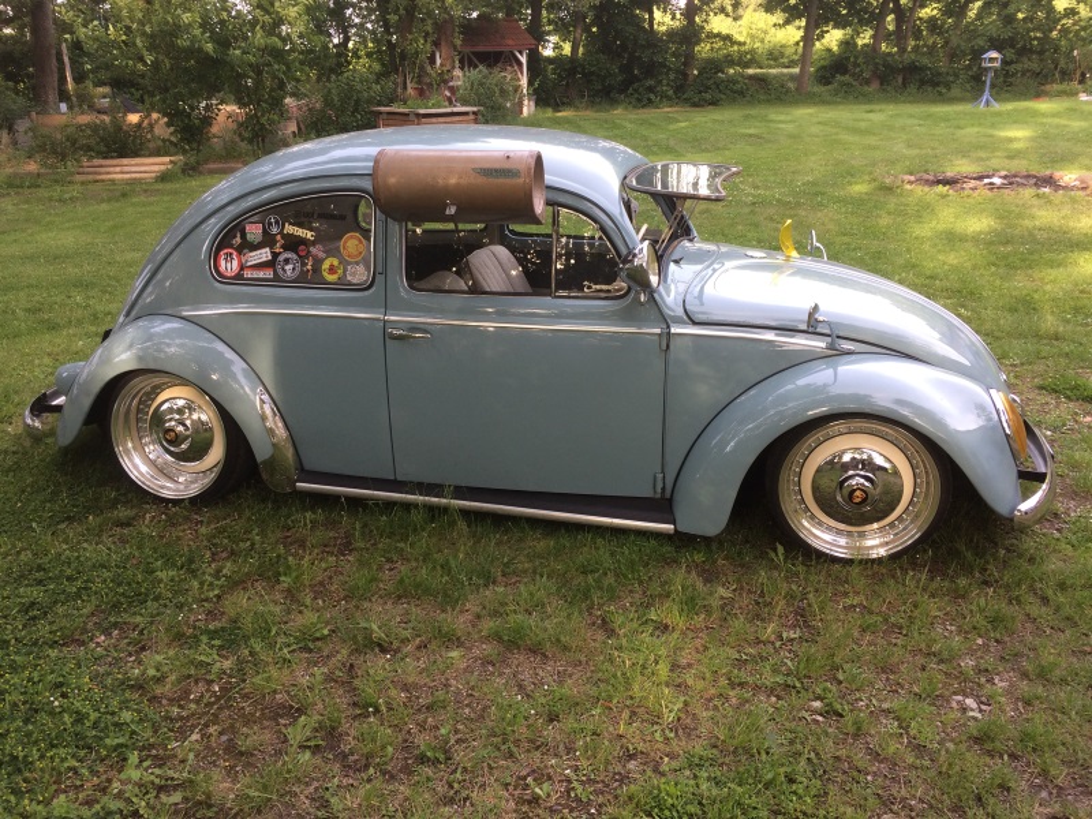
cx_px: 546
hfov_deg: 61.7
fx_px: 915
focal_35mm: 29
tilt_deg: -21.1
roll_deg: +1.4
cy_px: 410
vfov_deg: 48.2
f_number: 2.2
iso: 40
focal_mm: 4.15
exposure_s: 1/100
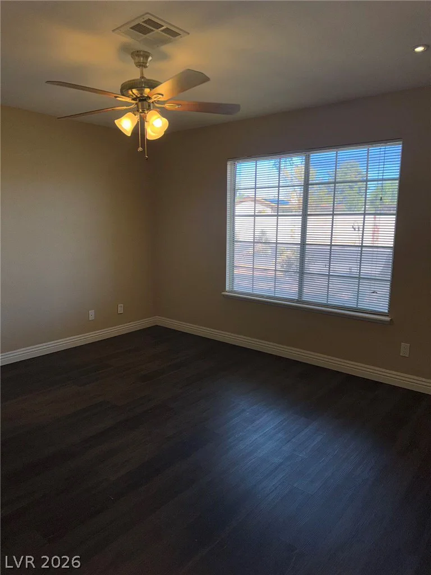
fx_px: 398
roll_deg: +0.7
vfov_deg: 71.6
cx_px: 216
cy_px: 288
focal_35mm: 24
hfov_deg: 56.8
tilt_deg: -11.5
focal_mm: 6.76
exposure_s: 1/604
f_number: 1.78
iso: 50
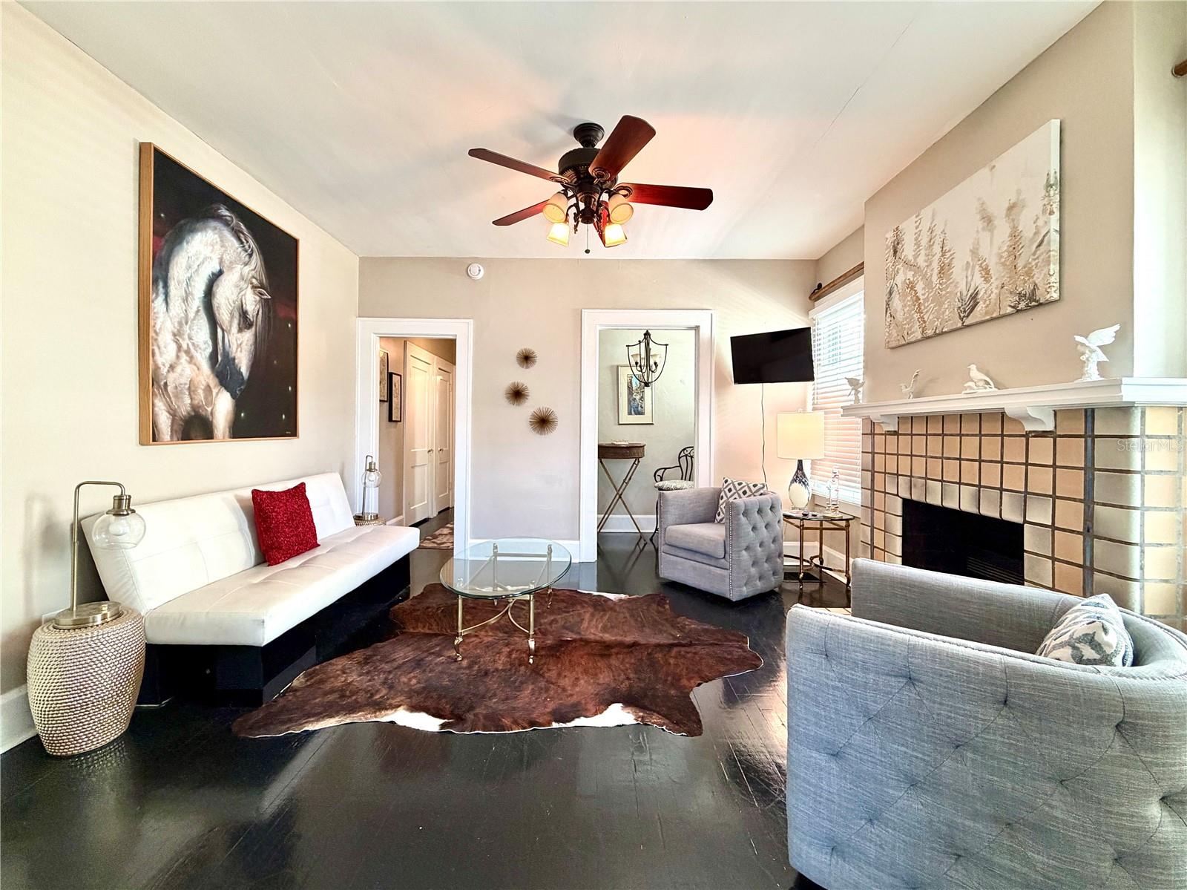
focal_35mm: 14
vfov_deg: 85.6
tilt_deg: -1.1
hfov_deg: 102.1
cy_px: 445
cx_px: 594
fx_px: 480
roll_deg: +0.0
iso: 250
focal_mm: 2.22
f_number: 2.2
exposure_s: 1/60
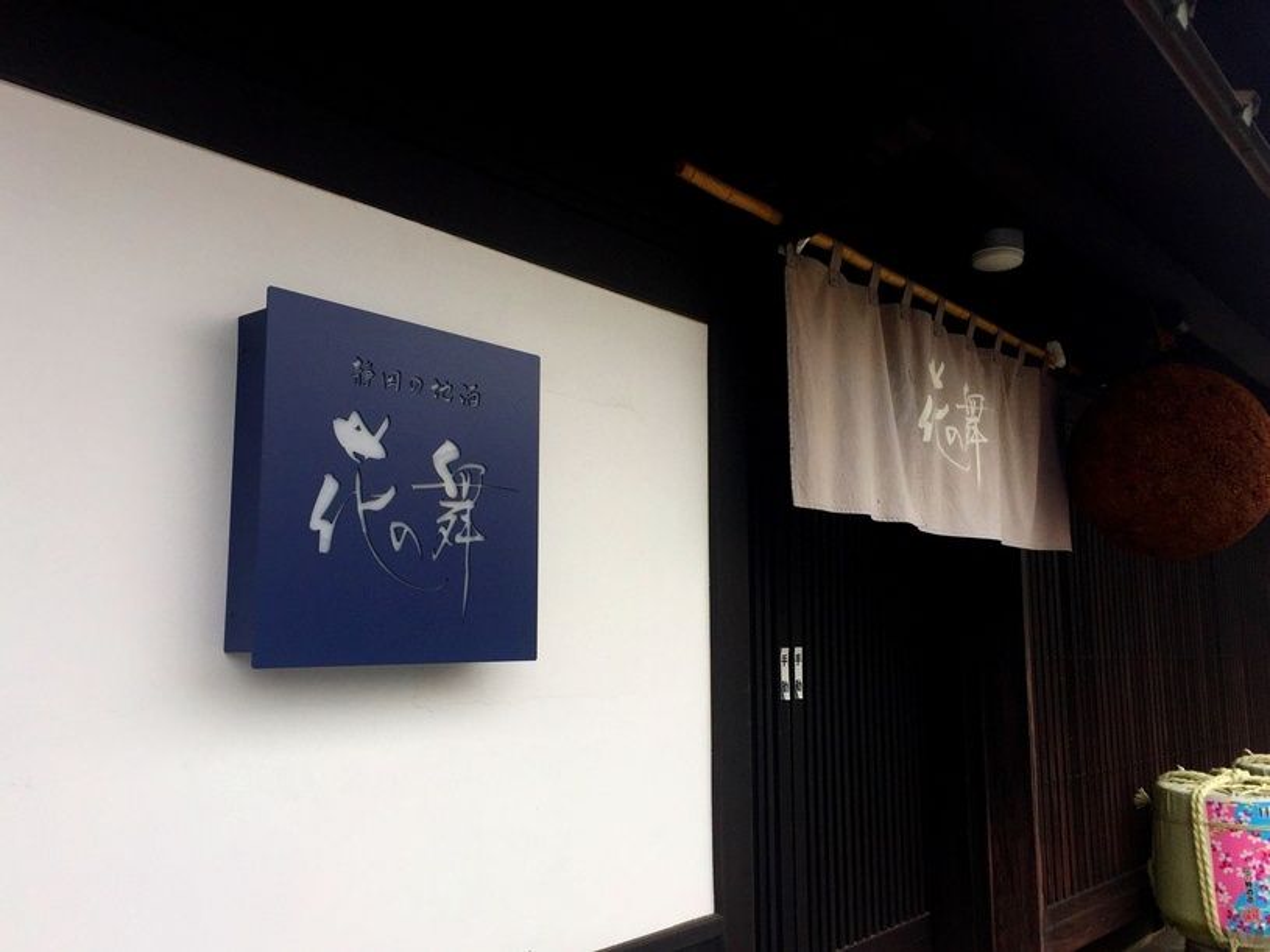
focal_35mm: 29
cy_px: 476
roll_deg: -1.7
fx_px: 1064
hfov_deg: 61.7
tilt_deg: +5.7
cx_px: 635
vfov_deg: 48.2
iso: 32
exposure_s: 1/1163
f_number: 2.2
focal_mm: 4.15
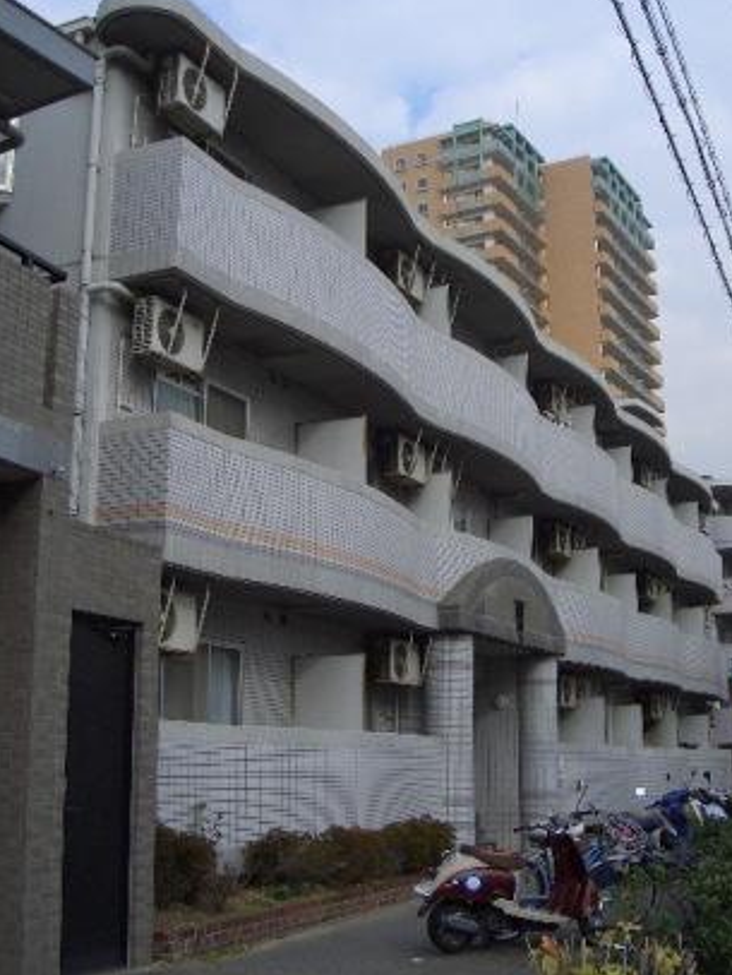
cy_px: 480
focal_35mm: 43
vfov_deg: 43.8
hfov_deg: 33.6
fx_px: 1211
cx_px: 379
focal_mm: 8
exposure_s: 1/320
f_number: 4.8
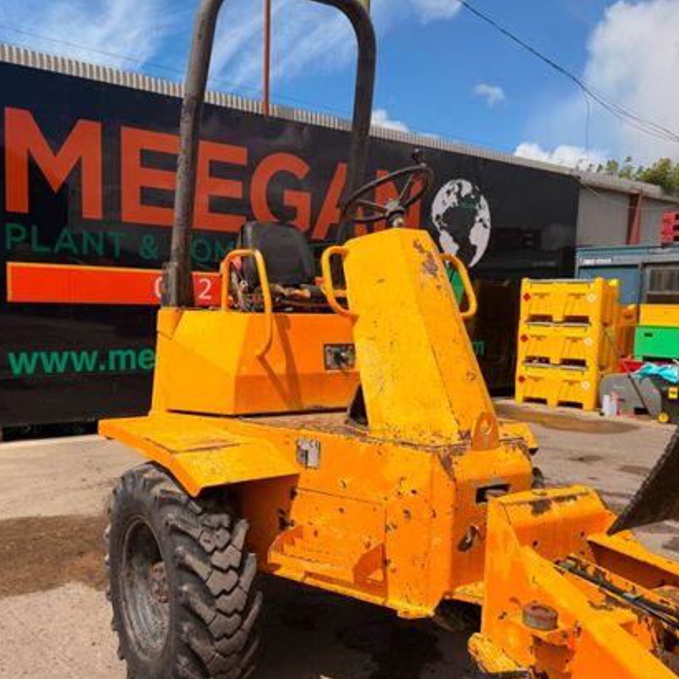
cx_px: 261
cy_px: 370
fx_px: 688
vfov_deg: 52.5
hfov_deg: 52.1
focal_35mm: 31
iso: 80
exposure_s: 1/10309
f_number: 1.78
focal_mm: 6.76
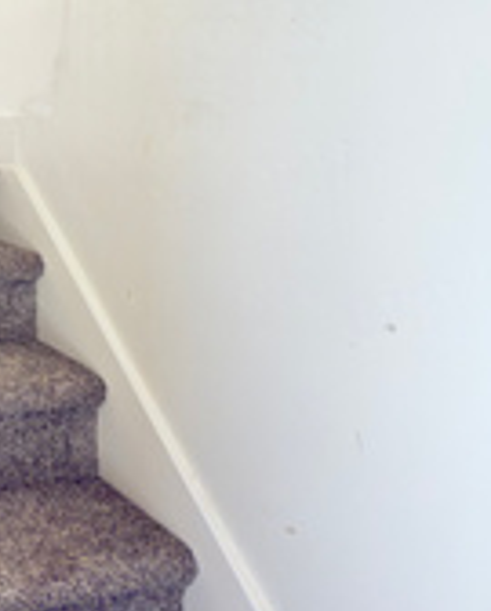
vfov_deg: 44.8
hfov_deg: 30.9
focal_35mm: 39
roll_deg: -0.1
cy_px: 135
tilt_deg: -2.0
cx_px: -131
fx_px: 707
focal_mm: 2.22
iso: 64
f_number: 2.2
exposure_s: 1/40
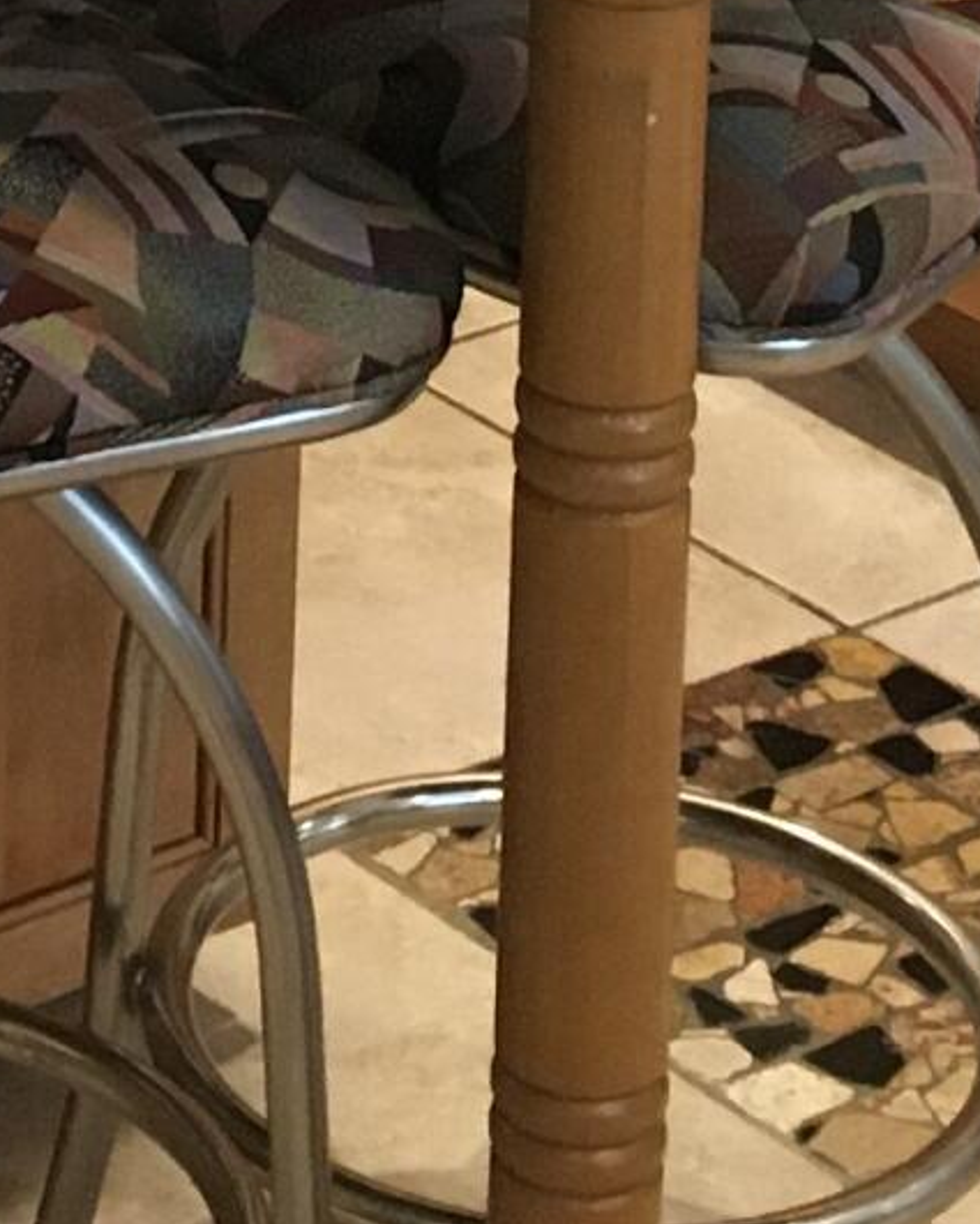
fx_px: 5799
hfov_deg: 9.5
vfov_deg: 11.1
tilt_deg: -10.7
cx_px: -221
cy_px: -1120
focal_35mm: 160
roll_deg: -0.8
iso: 160
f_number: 2.2
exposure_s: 1/30
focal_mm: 4.15
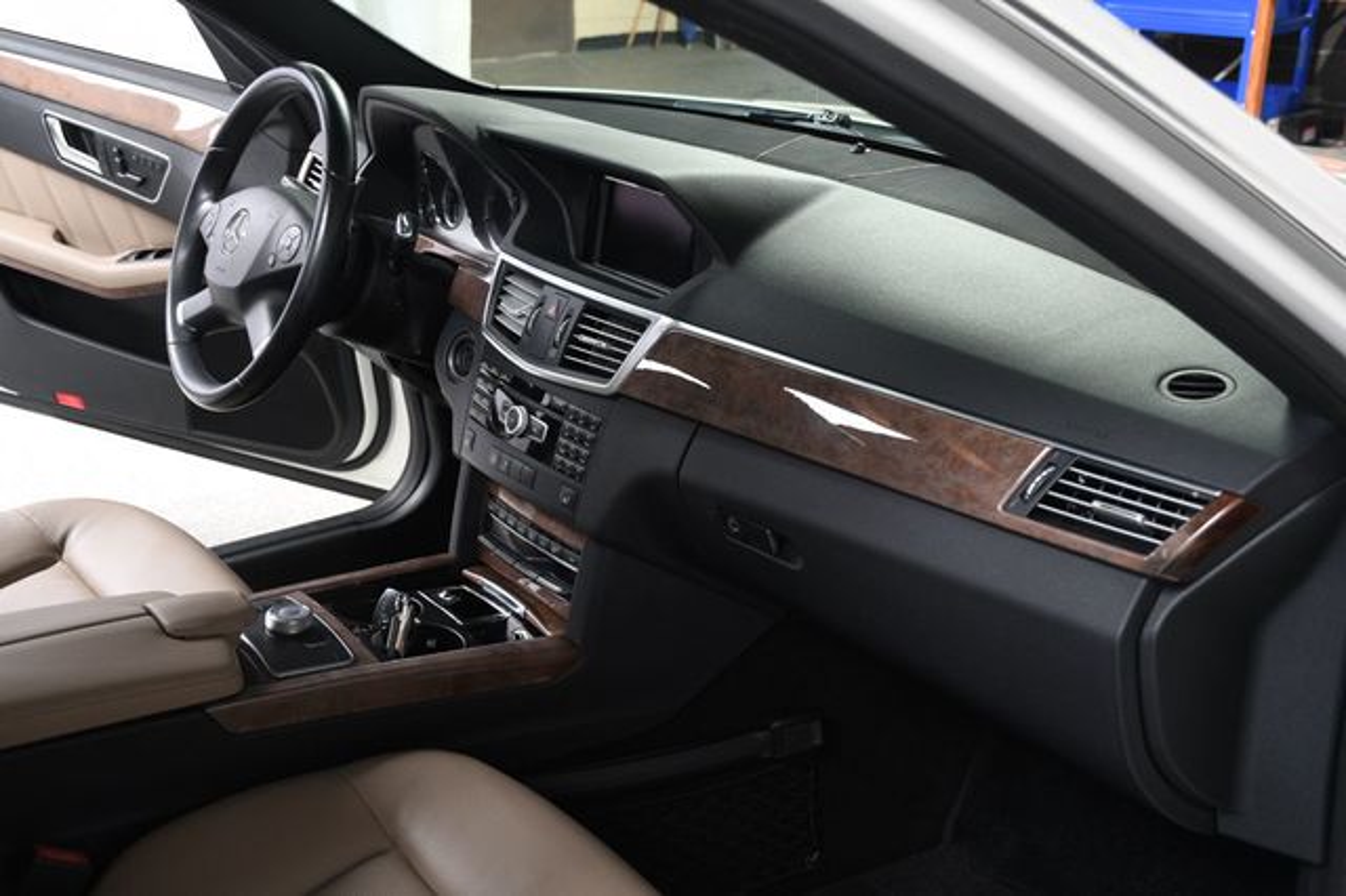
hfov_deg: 48.5
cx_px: 673
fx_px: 1495
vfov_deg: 33.4
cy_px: 448
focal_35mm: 40
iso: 100
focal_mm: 27
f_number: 5
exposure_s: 1/160
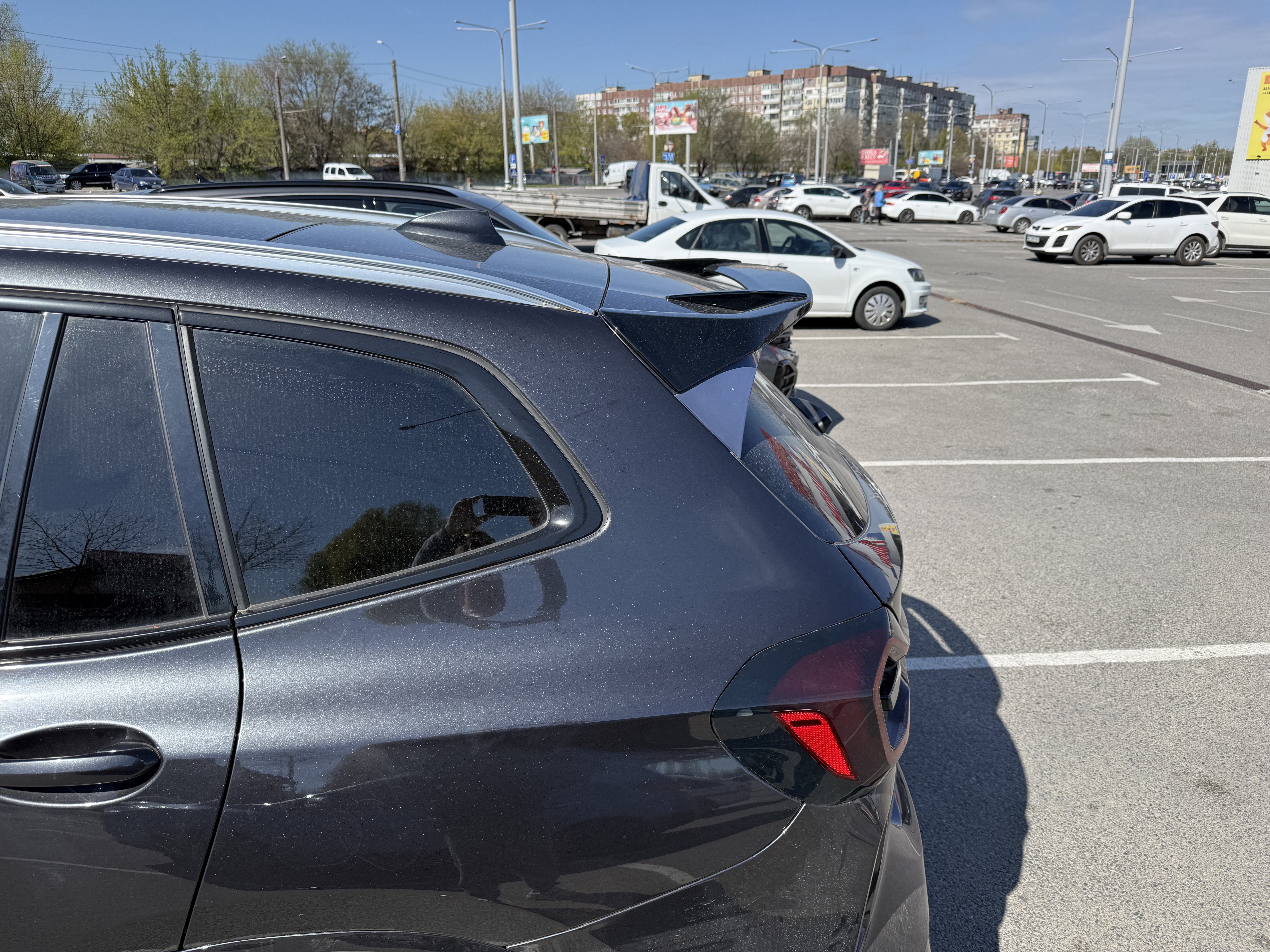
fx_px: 881
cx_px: 635
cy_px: 476
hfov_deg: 71.6
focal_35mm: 24
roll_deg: -0.9
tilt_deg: -17.9
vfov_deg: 56.8
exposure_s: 1/3584
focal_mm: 6.76
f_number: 1.78
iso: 80
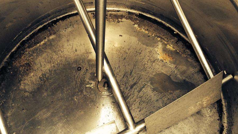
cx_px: 110
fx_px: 233
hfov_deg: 54.0
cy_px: 34
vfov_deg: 31.4
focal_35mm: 37
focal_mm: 4.12
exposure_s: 1/30
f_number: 2.2
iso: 100
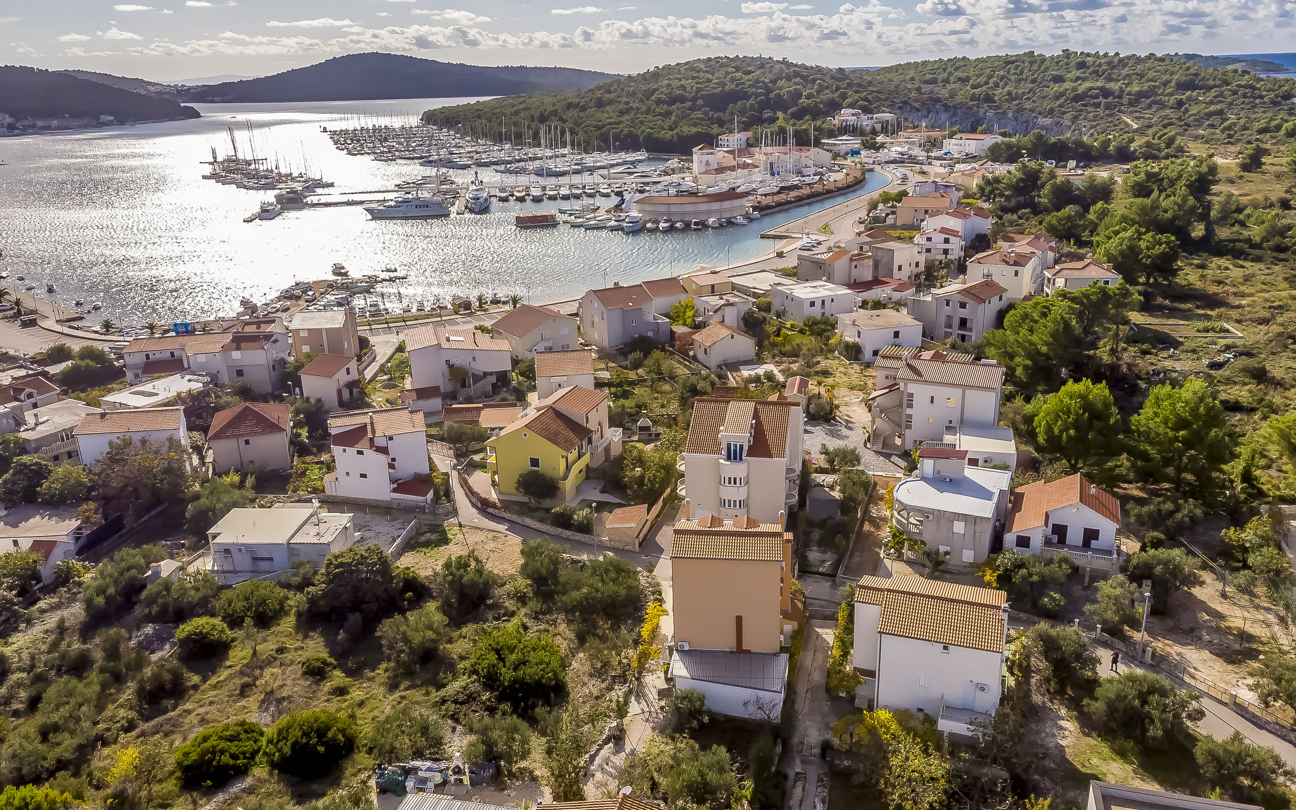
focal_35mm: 26
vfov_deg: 47.6
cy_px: 403
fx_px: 918
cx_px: 651
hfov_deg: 70.4
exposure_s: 1/1700
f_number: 2.8
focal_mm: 4.5
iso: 101
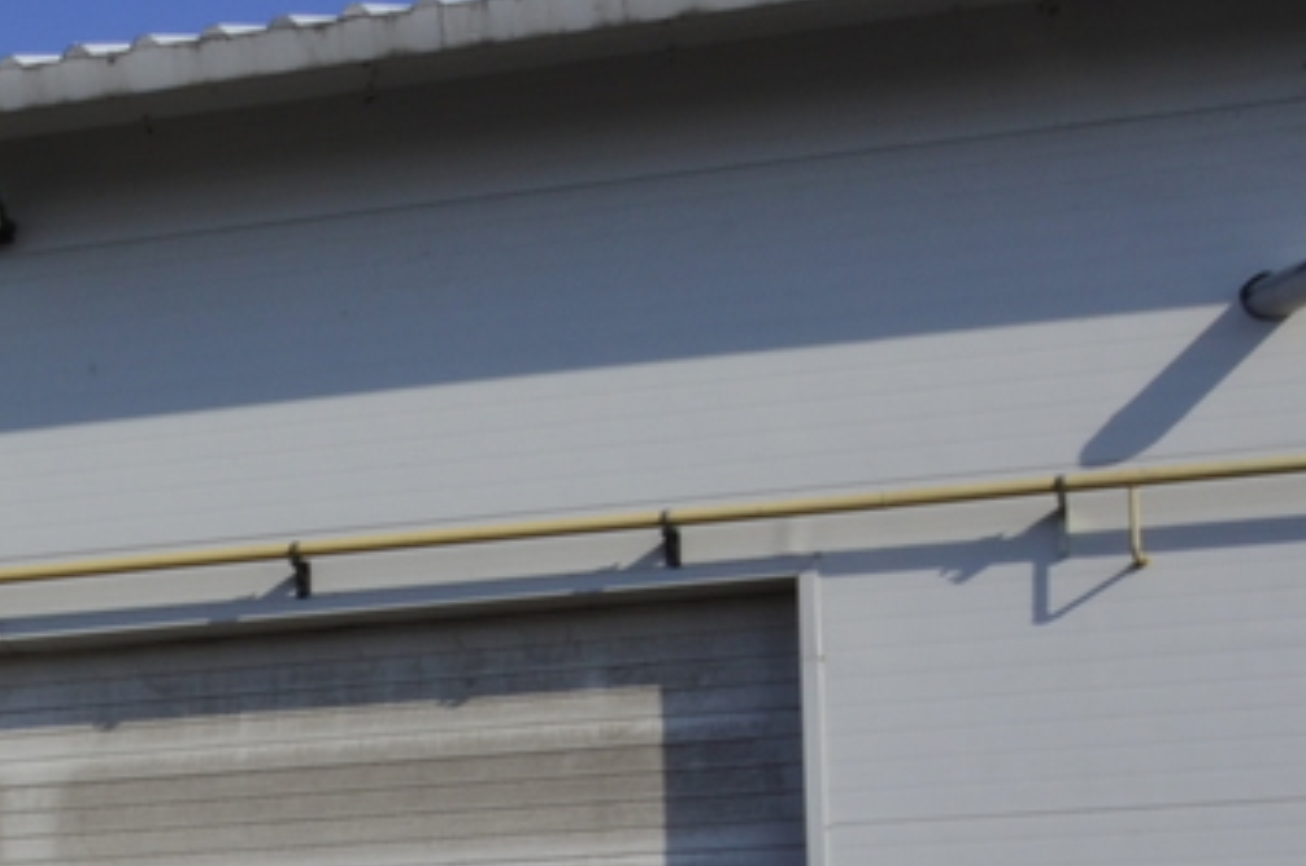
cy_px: 977
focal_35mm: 98
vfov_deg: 13.6
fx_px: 3549
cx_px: -492
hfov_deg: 19.0
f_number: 22
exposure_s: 1/80
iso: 125
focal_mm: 18
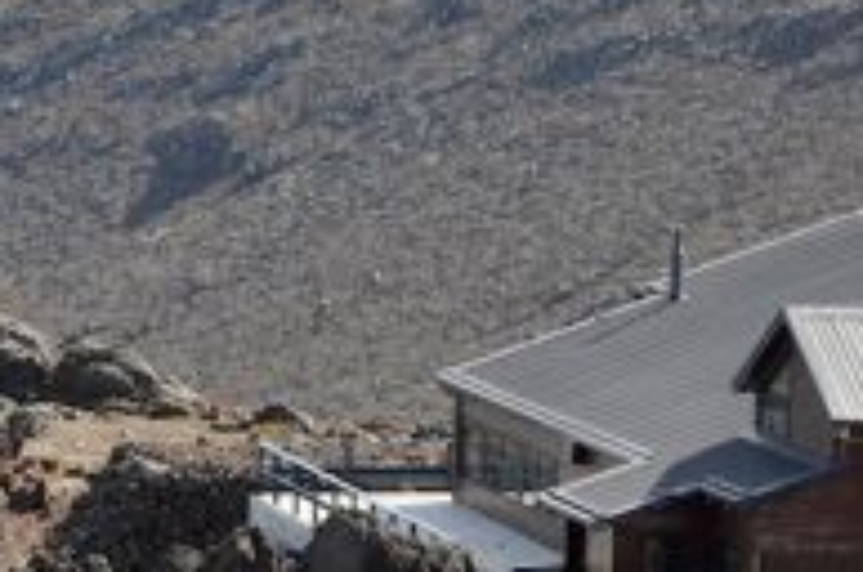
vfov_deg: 4.9
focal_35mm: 279
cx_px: 309
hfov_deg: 7.4
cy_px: -114
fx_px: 6677
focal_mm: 56
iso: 200
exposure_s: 1/640
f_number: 6.3
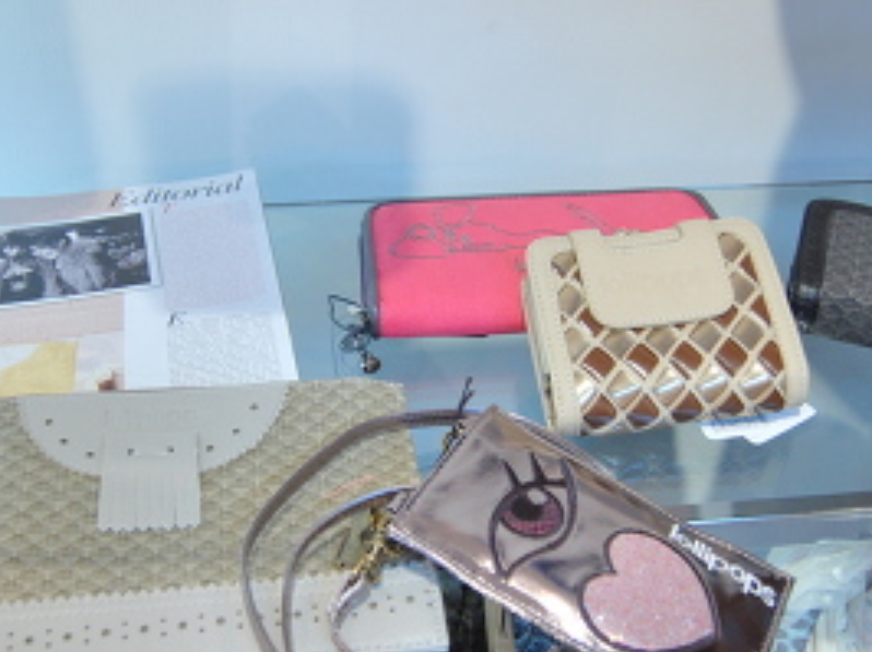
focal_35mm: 41
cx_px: 384
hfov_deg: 45.7
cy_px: 369
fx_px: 1032
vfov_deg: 35.0
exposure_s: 1/80
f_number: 3.5
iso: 800
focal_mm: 18
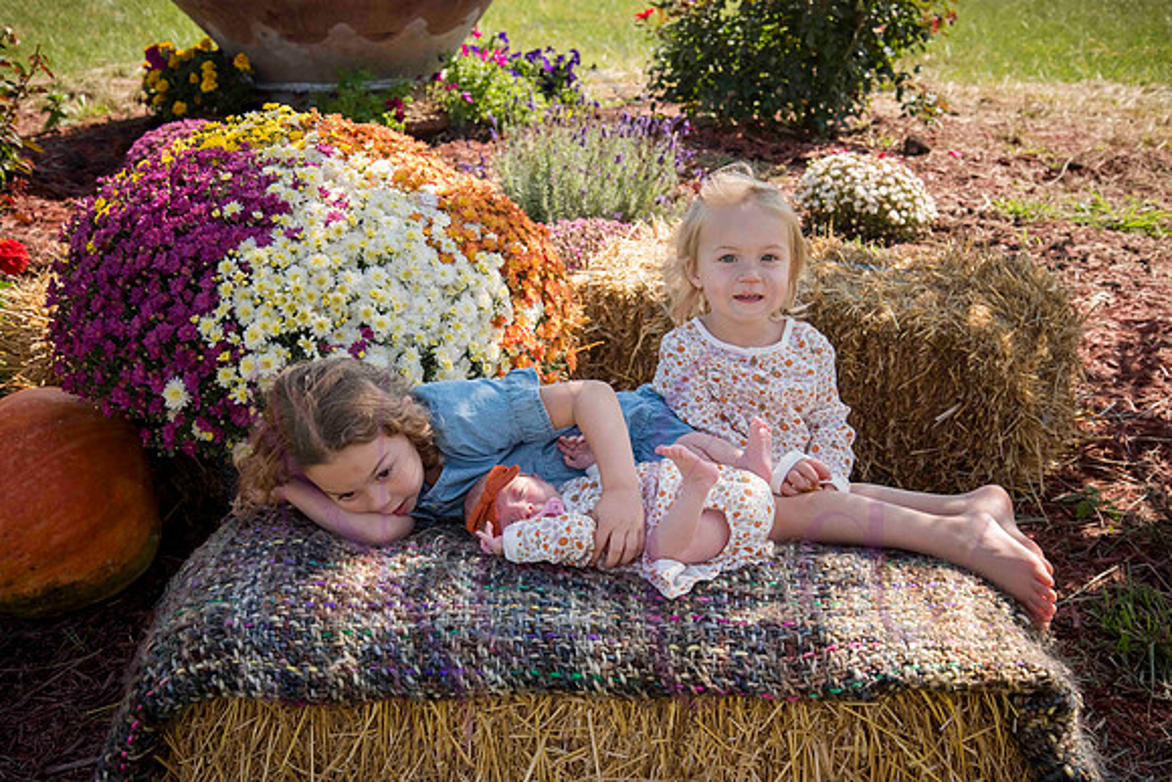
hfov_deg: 38.2
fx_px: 1693
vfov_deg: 26.0
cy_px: 391
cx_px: 586
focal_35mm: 52
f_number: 8
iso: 400
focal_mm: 52
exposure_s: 1/500
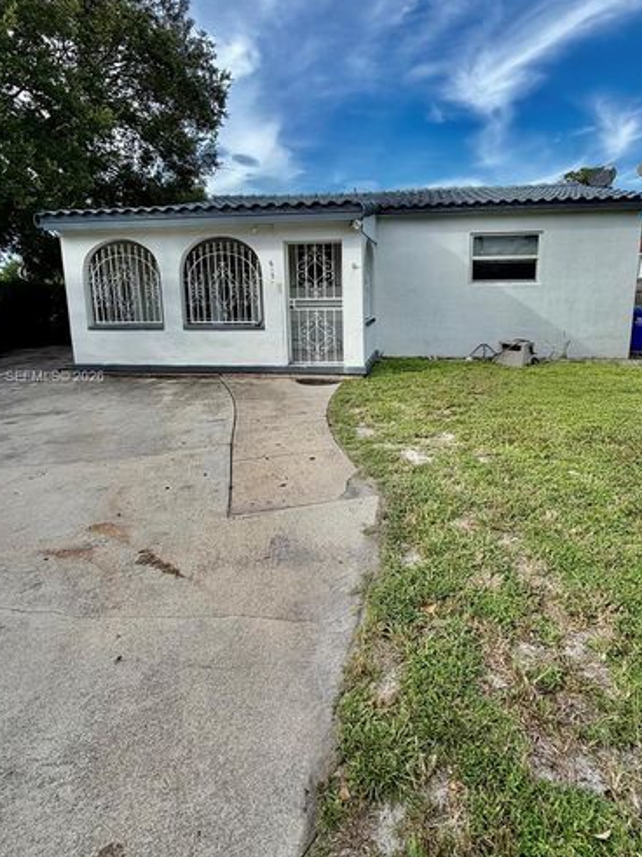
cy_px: 378
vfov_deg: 84.3
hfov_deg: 68.4
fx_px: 470
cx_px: 361
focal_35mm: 19
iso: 32
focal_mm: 2.22
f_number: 2.2
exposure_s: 1/770
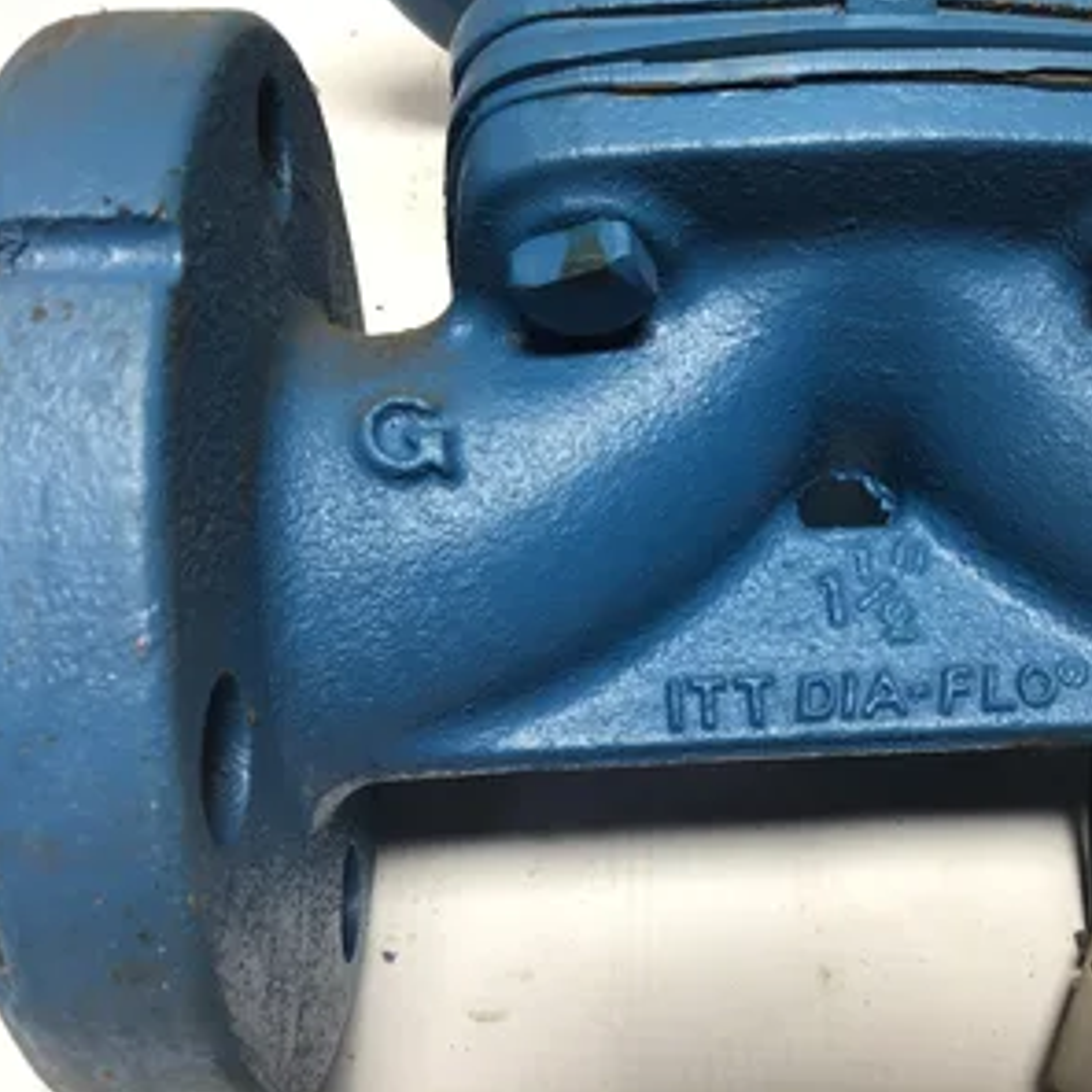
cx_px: 712
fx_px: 1321
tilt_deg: -62.1
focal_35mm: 37
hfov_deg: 44.4
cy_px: 542
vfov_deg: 44.9
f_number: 2.4
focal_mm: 3.3
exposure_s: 1/60
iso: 25
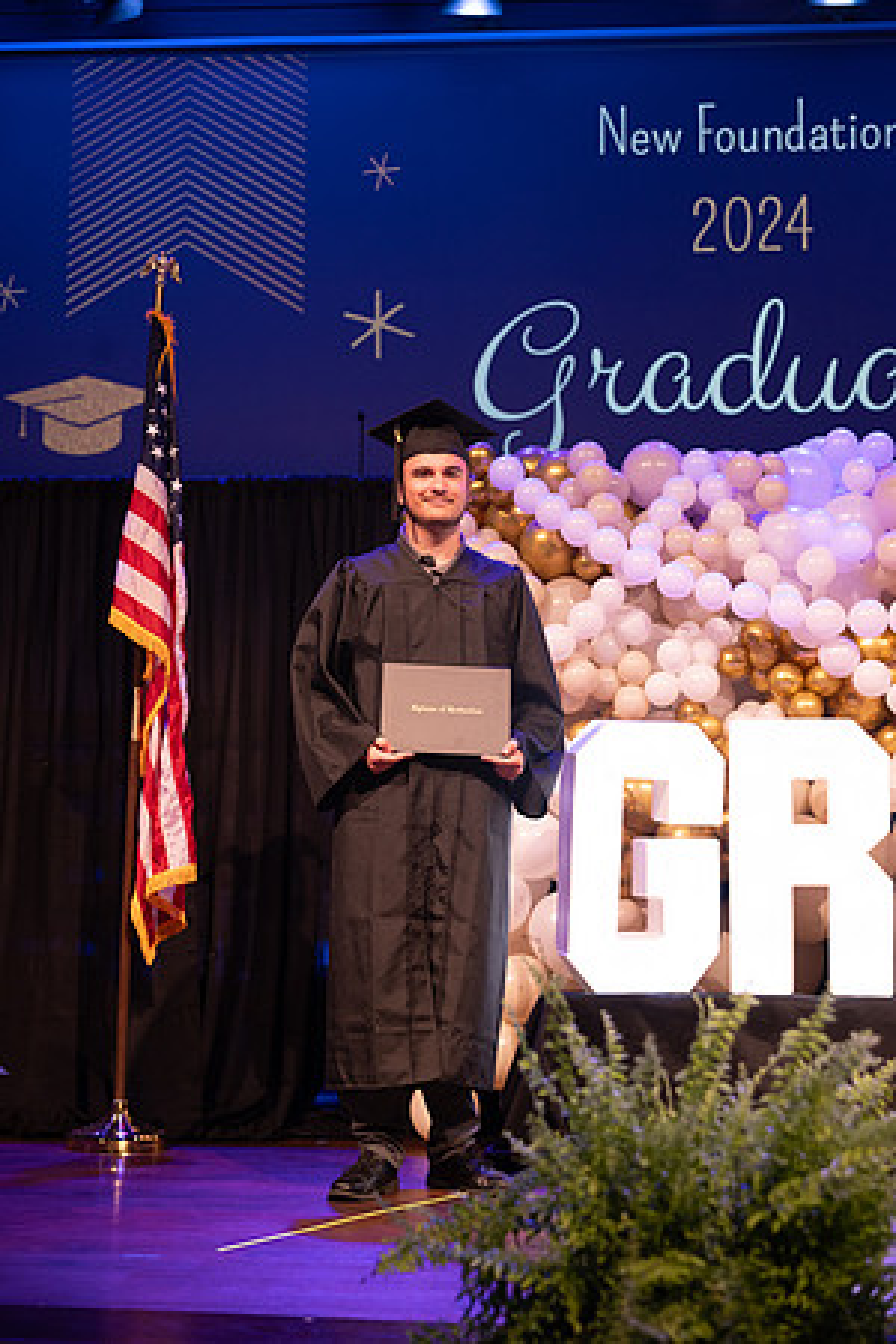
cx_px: 448
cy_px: 672
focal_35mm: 55
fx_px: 2053
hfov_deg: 24.6
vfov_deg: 36.2
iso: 1600
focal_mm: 55
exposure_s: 1/200
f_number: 4
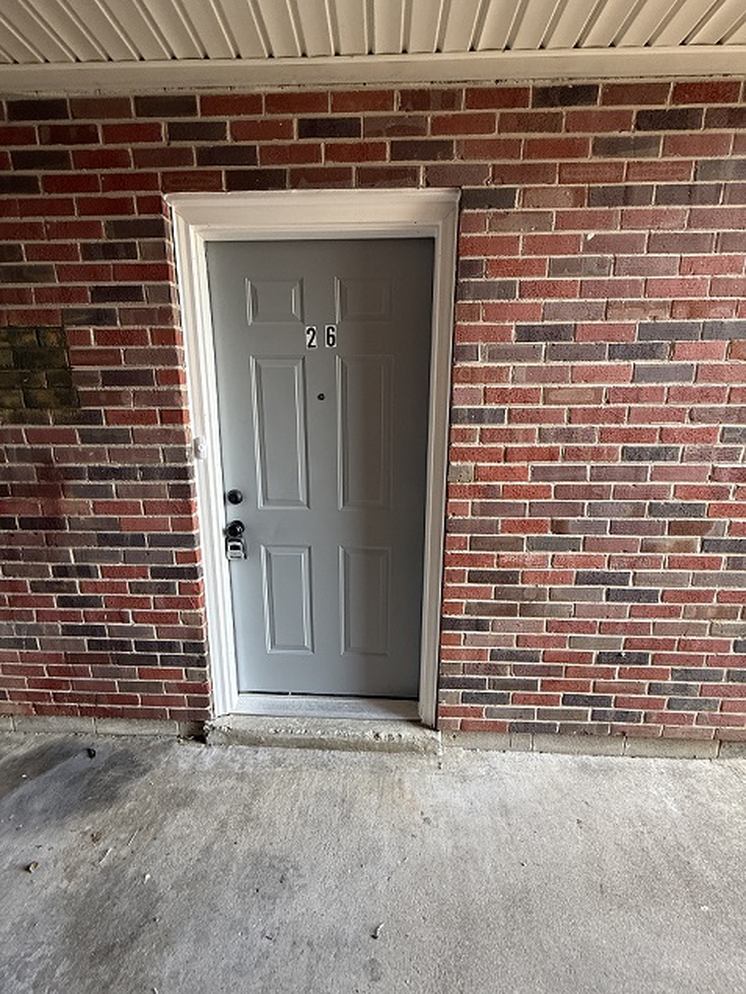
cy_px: 497
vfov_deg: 102.1
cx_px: 373
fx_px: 402
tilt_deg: -11.5
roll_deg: -0.4
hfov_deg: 85.7
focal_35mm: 14
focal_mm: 2.22
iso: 250
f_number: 2.2
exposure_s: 1/99
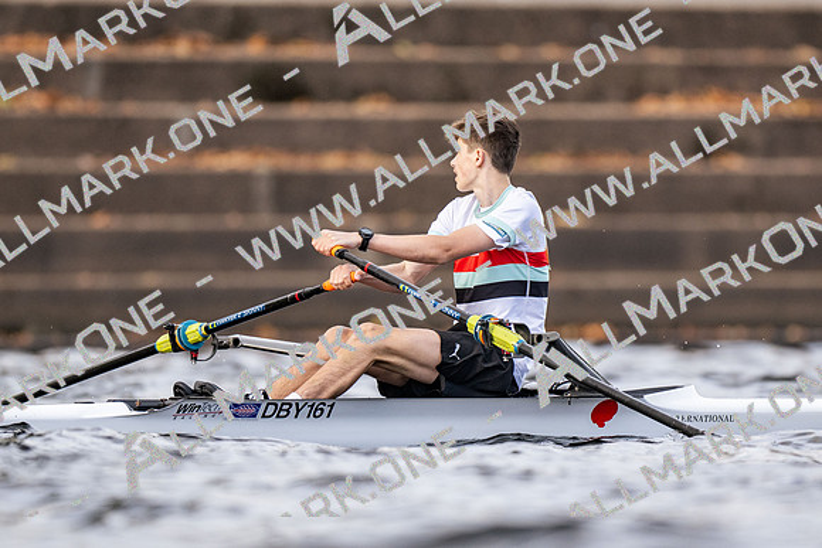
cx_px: 411
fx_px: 20564
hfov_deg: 2.3
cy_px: 274
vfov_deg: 1.5
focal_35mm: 900
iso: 640
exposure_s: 1/2500
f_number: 4
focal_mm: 600
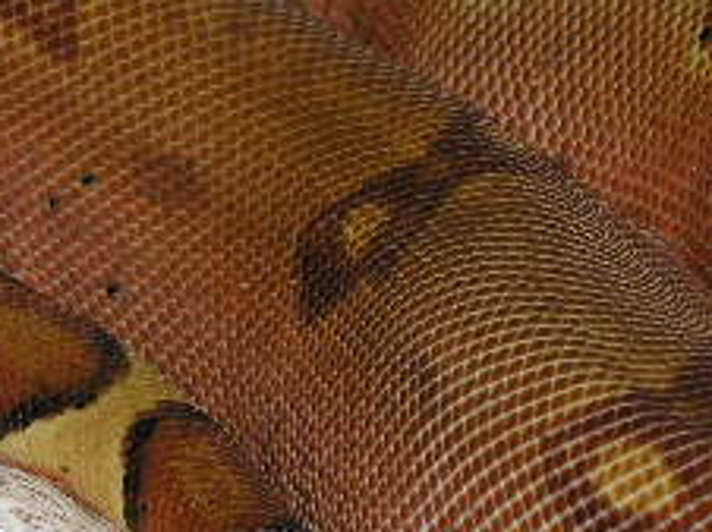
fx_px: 6061
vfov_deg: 5.0
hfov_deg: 6.7
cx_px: 665
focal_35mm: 295
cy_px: 293
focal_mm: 26.5
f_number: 3.7
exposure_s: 1/120
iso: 50
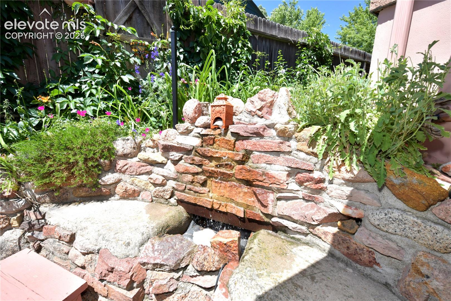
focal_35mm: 14
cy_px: 150
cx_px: 226
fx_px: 175
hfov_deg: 104.3
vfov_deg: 81.2
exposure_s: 1/250
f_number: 14
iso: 400
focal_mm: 14
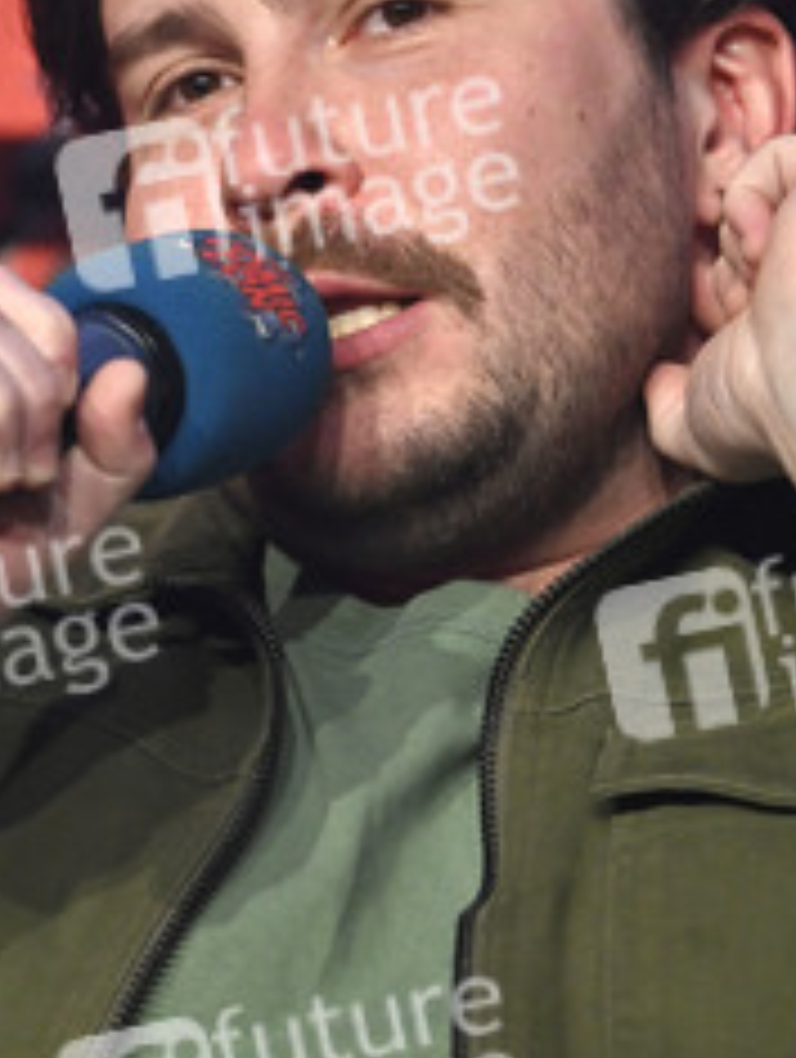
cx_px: 418
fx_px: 19967
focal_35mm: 653
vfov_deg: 3.0
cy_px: 410
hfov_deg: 2.3
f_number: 4.5
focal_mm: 400
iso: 2000
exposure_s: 1/500
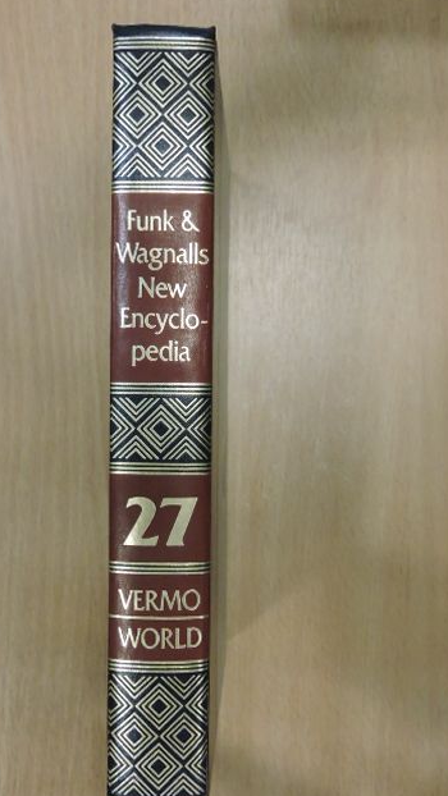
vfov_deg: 54.0
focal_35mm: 37
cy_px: 401
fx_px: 781
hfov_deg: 31.9
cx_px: 178
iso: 1000
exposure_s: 1/60
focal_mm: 5.9
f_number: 3.6
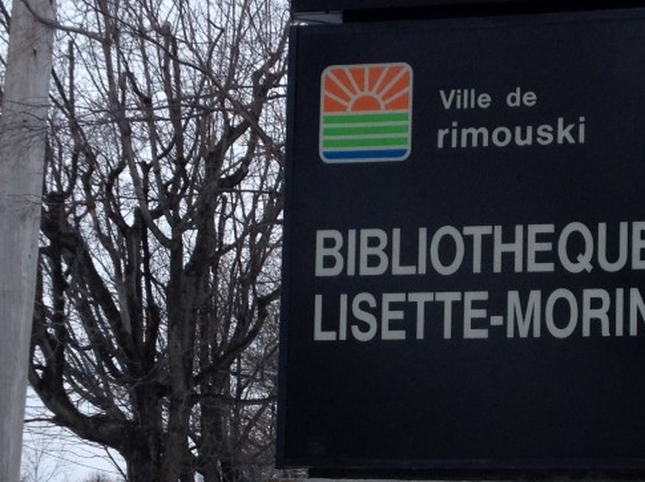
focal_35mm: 104
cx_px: 511
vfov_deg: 14.1
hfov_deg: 18.7
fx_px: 1936
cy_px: 396
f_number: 2.4
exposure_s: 1/120
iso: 50
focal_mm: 4.28
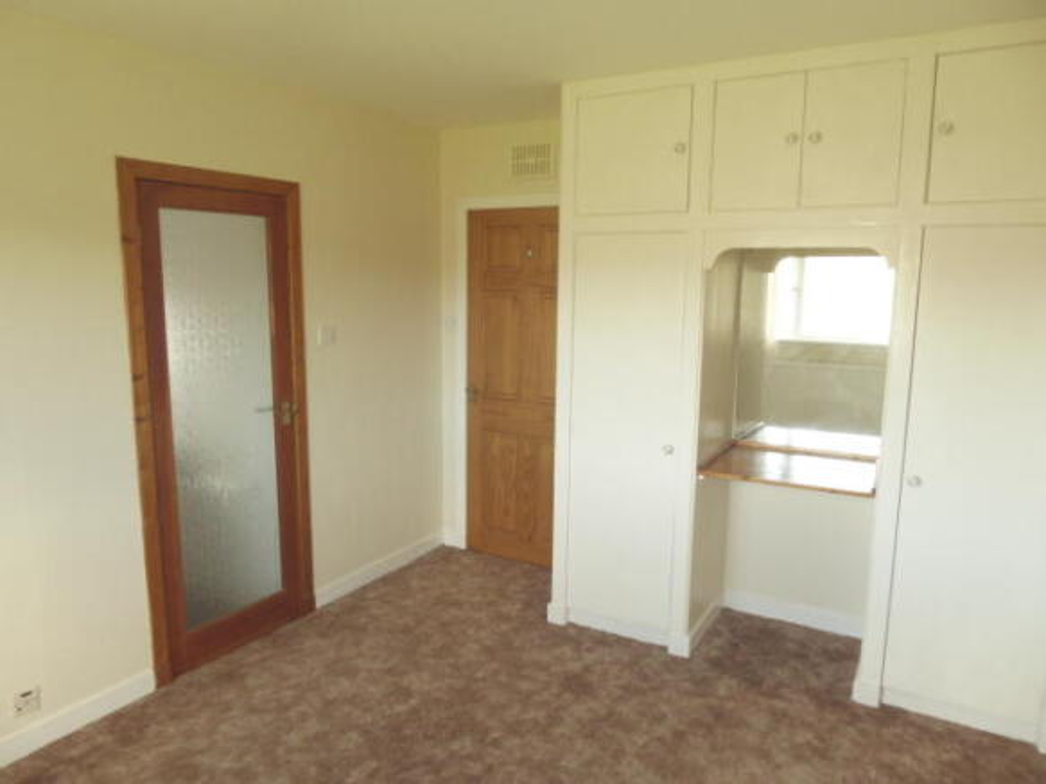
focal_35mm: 24
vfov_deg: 56.8
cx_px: 523
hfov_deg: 71.6
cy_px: 392
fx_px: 725
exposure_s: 1/60
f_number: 3.3
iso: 400
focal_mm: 4.3
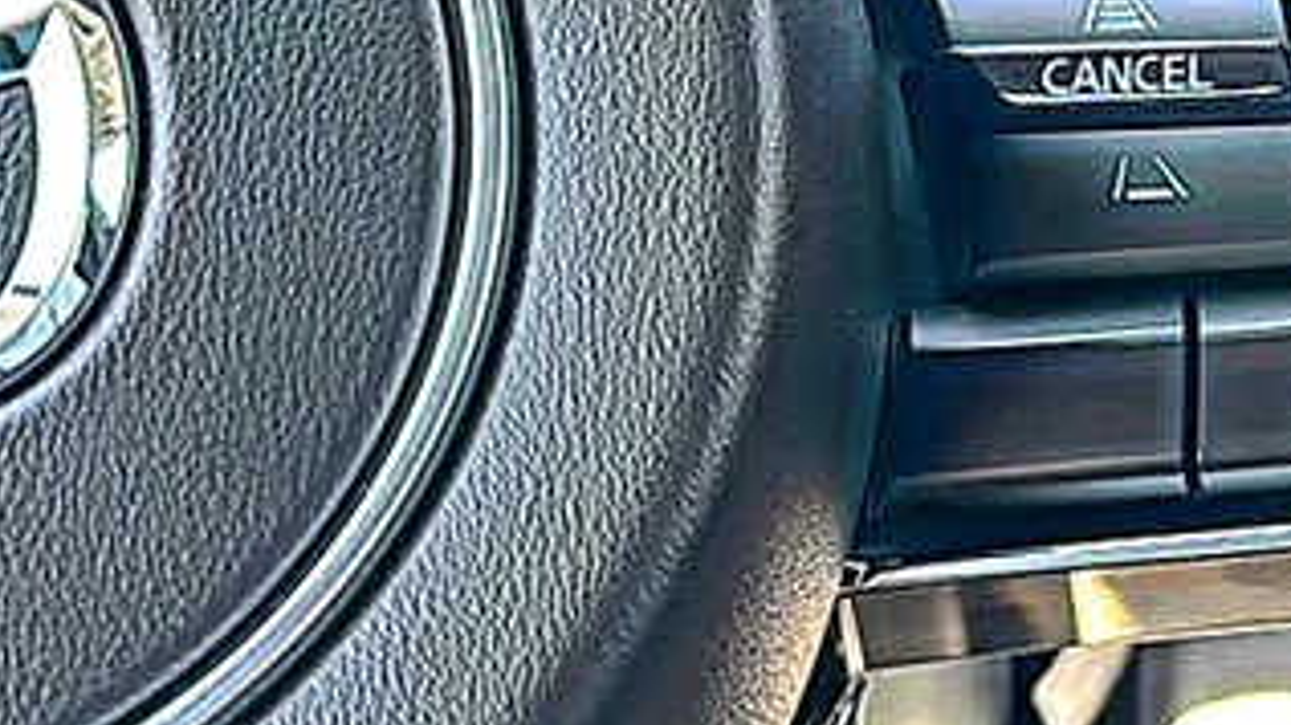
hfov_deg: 19.4
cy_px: 141
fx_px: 3627
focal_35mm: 106
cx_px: 1409
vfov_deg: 11.4
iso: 100
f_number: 1.78
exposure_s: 1/235
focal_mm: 6.86
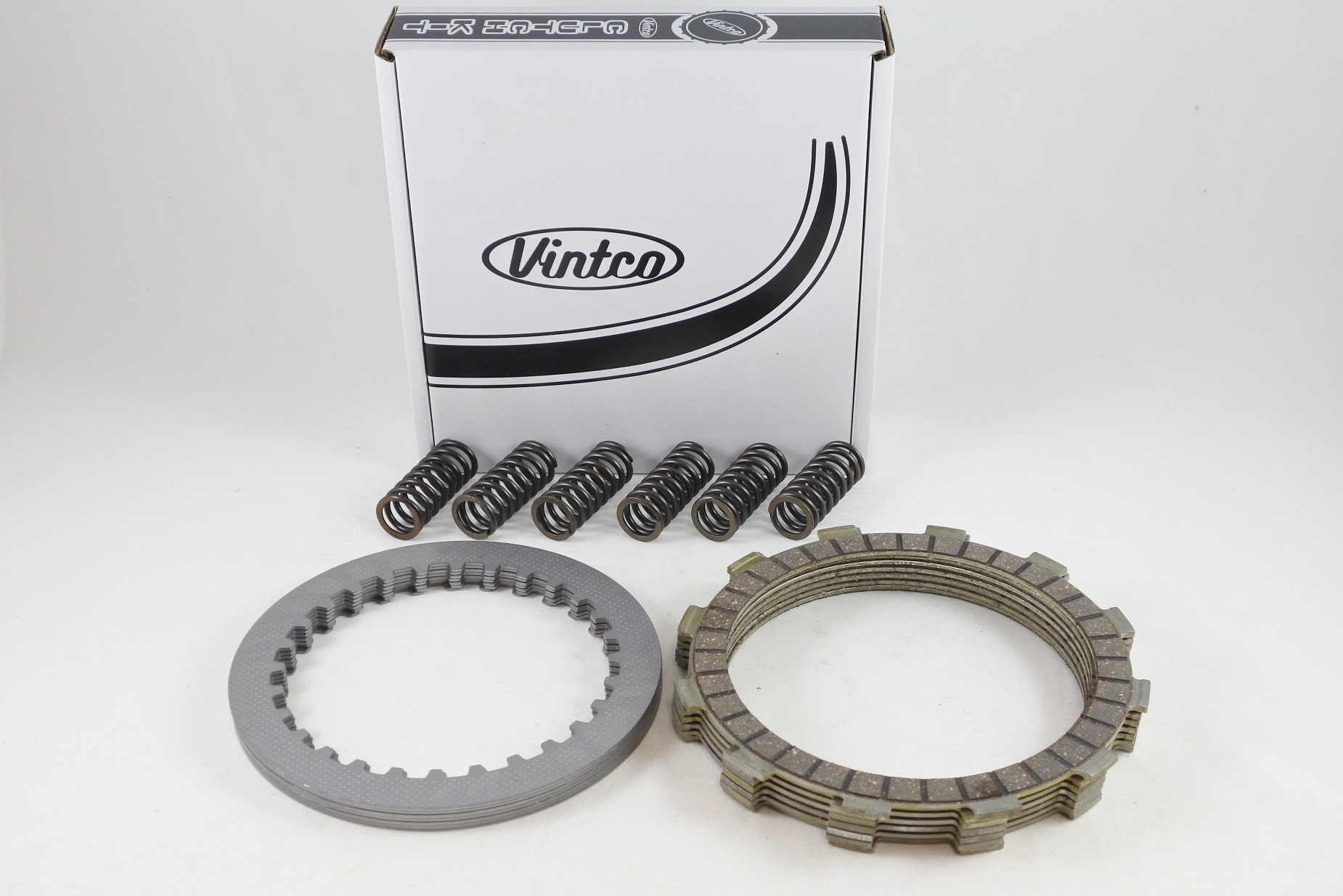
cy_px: 448
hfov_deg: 50.7
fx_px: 1418
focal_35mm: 38
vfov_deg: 35.1
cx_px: 672
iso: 560
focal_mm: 14.3
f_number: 4
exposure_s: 1/125
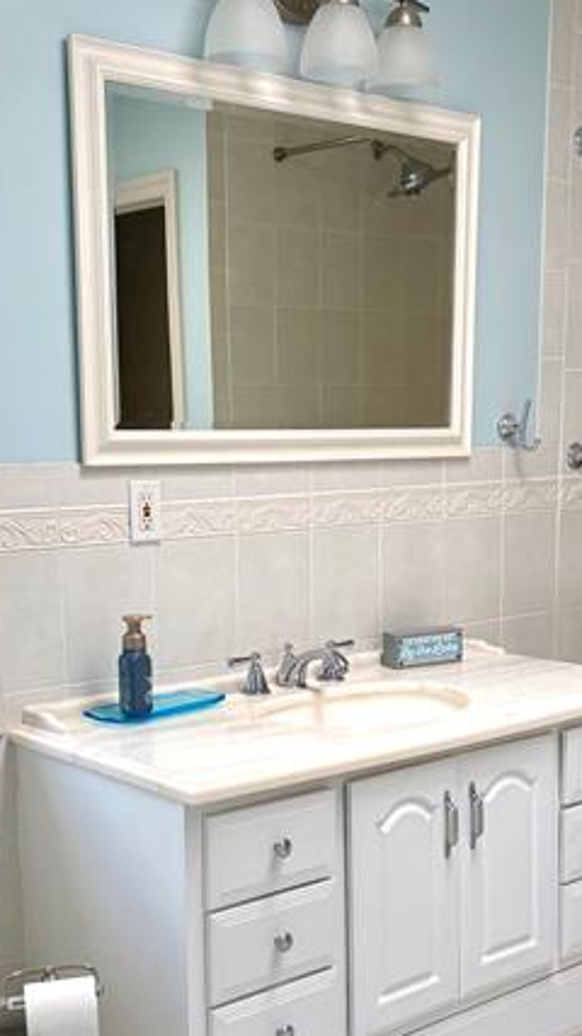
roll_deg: +0.8
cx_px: 313
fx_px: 1400
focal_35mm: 51
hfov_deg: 23.5
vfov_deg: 40.1
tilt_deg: -11.4
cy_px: 694
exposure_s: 1/233
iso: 64
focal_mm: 5.96
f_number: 1.6
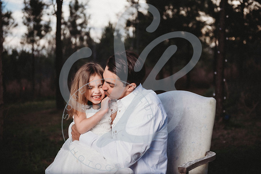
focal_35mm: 52
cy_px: 87
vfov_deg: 26.0
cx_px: 130
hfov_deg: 38.2
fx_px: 377
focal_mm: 52
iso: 100
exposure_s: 1/250
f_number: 2.8
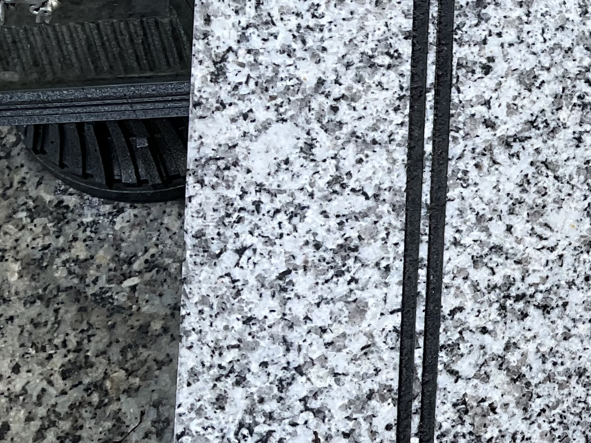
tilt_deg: -61.4
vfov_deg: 16.4
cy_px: 150
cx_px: 864
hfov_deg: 19.3
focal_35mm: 90
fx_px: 1536
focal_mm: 3
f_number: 1.8
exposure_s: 1/406
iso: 16
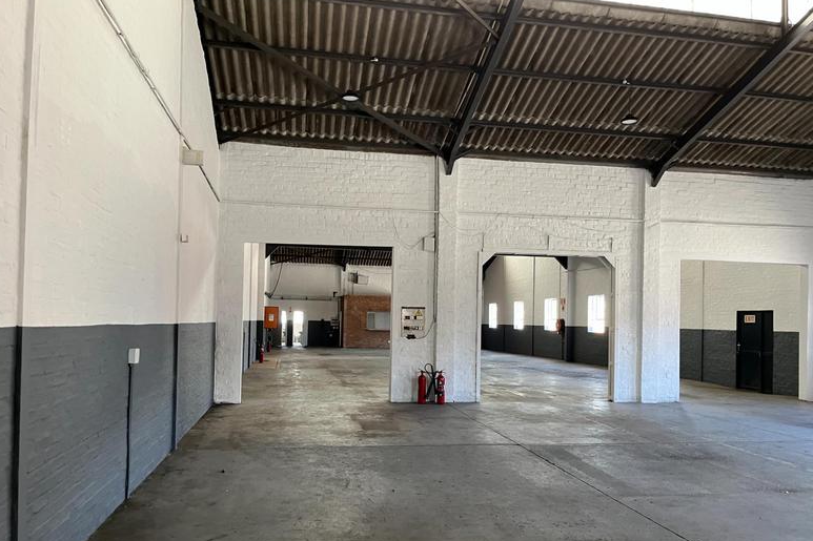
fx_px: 632
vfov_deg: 46.3
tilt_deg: -1.2
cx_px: 409
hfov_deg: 65.5
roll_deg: -1.9
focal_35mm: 28
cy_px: 307
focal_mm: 5.1
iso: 200
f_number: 1.6
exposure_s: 1/60
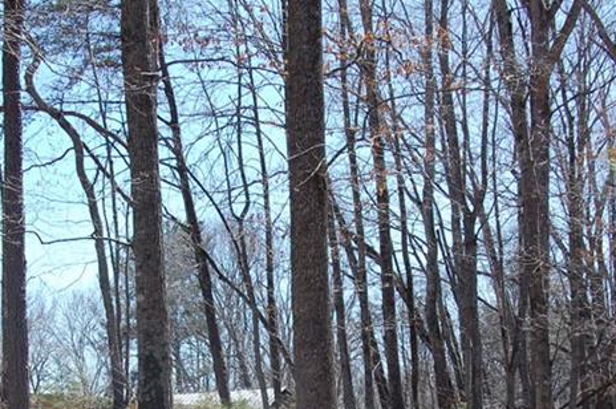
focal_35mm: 106
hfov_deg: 19.3
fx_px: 1811
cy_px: 430
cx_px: 307
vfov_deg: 12.7
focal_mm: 32
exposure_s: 1/250
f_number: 8
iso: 200
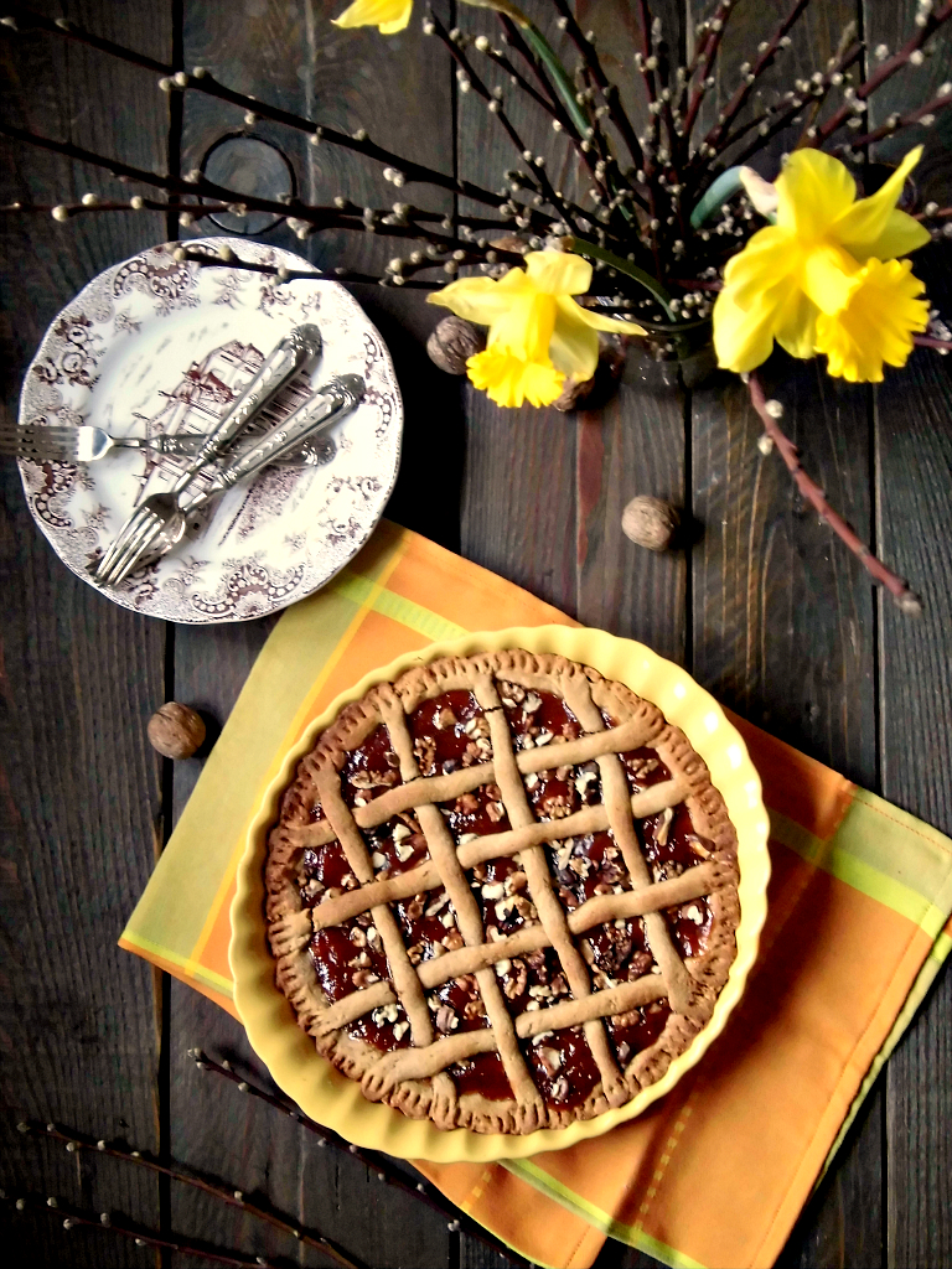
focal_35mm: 47
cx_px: 476
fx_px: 1723
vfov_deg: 40.4
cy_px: 634
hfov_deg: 30.9
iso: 400
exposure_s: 1/15
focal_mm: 8.3
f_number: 3.4
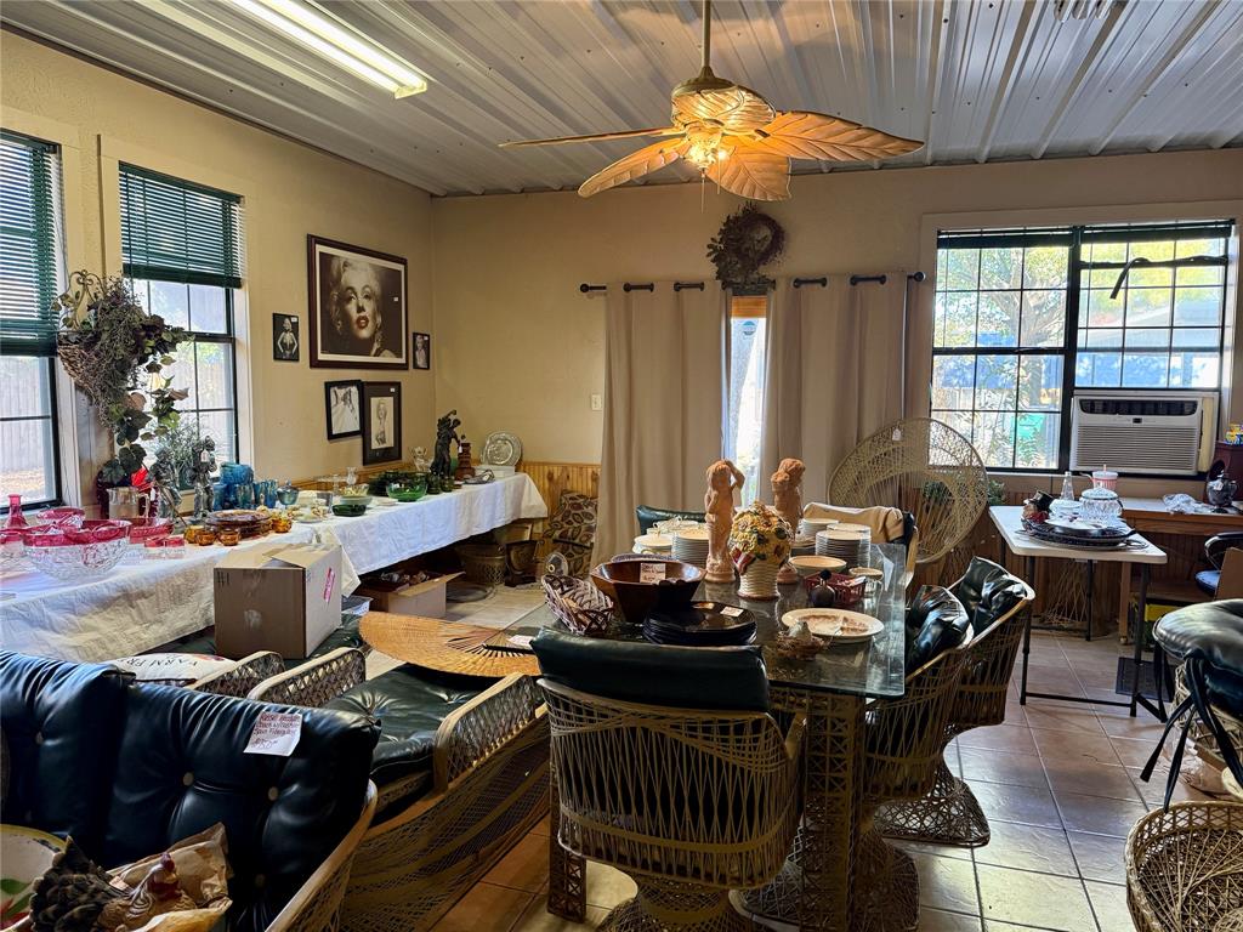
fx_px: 862
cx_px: 622
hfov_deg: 71.6
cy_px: 466
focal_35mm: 24
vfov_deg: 56.8
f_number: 1.78
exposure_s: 1/60
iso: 250
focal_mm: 6.76
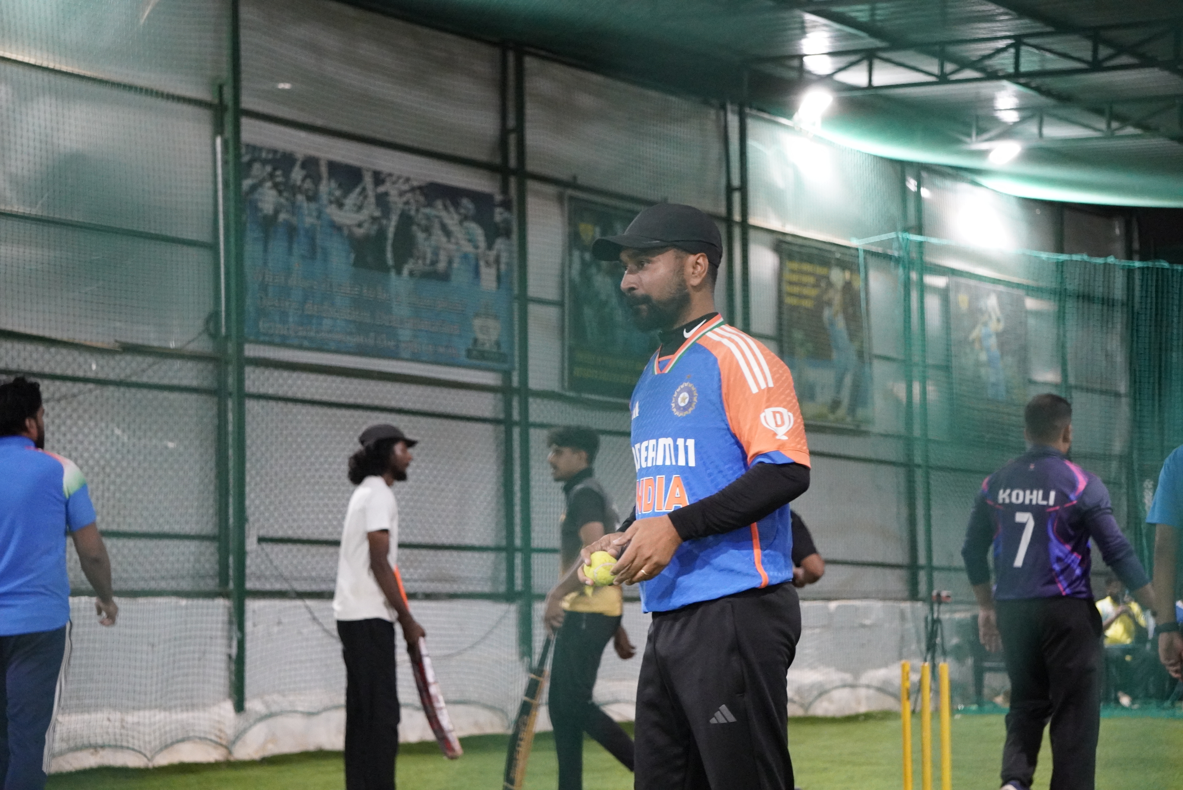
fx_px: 2712
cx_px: 592
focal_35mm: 82
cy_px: 395
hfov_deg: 24.6
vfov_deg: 16.6
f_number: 4.5
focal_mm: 55
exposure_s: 1/200
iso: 6400
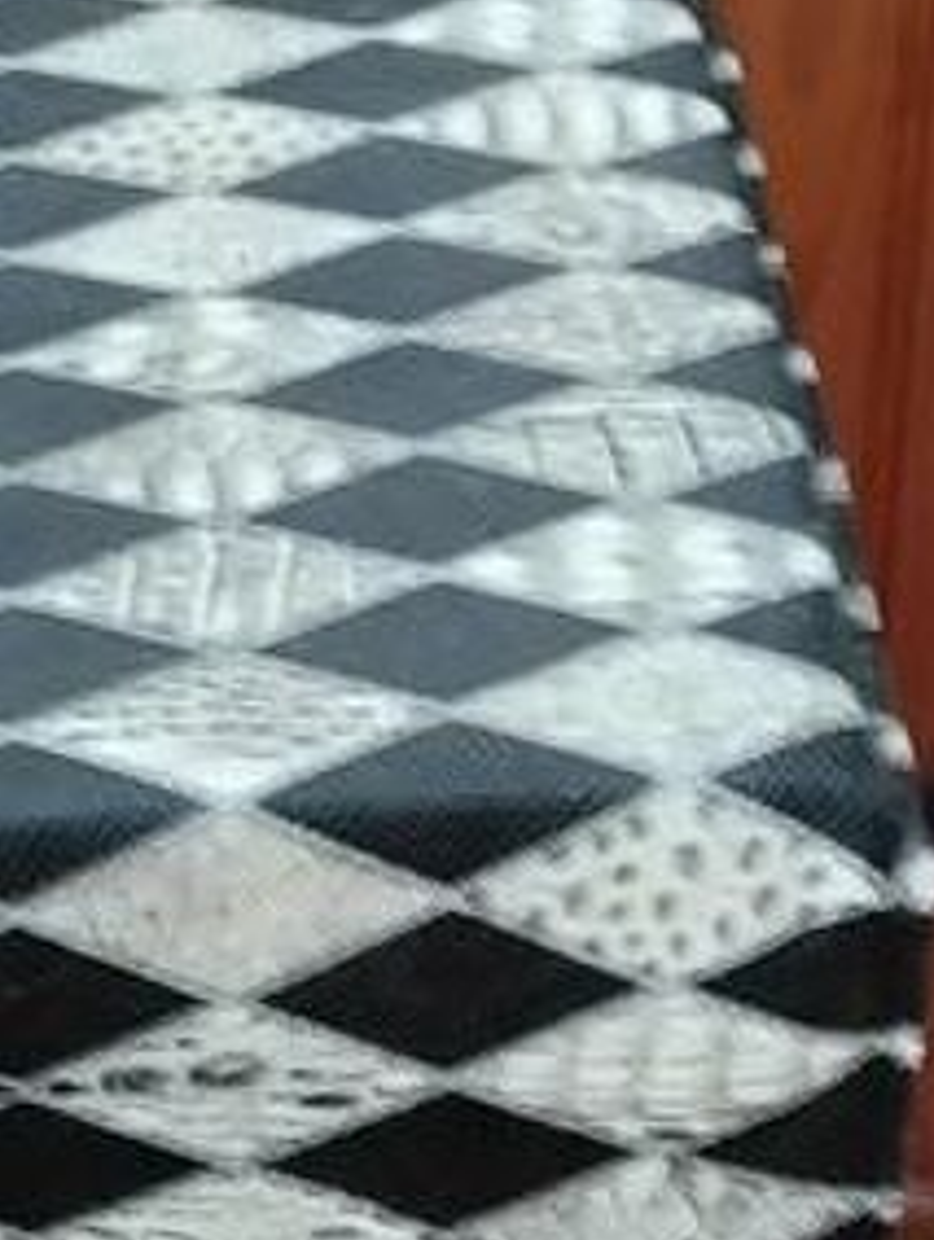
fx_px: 4559
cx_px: -618
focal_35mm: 127
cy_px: 747
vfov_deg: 15.5
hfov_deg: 11.1
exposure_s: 1/33.3
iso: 297
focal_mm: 4.05
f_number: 1.8
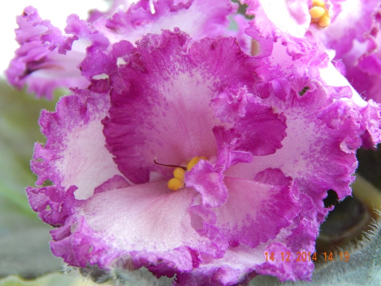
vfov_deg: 11.1
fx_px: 1464
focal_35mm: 133
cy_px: 142
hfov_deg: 14.8
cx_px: 190
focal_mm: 23.4
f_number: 4.8
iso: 400
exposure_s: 1/30
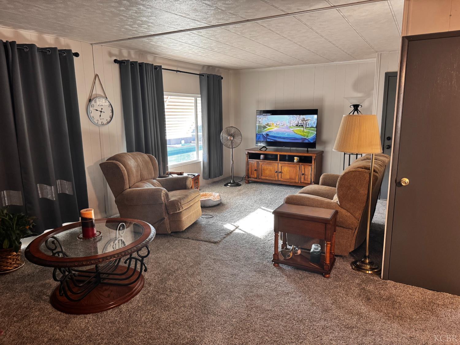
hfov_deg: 71.6
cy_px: 172
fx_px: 319
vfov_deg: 56.8
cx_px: 230
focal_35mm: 24
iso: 320
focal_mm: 6.76
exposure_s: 1/60
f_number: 1.78
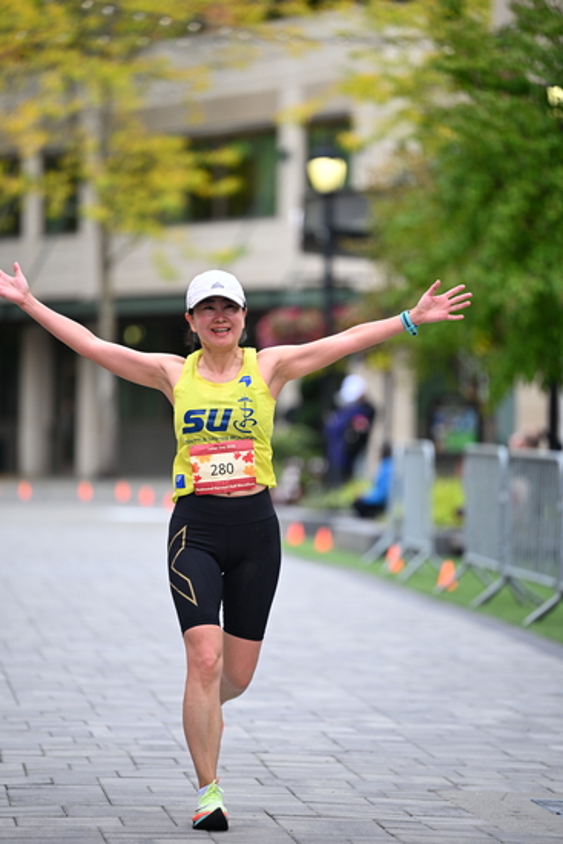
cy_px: 422
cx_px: 282
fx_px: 4220
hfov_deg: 7.6
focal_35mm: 180
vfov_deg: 11.4
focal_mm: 180
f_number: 2.8
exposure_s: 1/1600
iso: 640
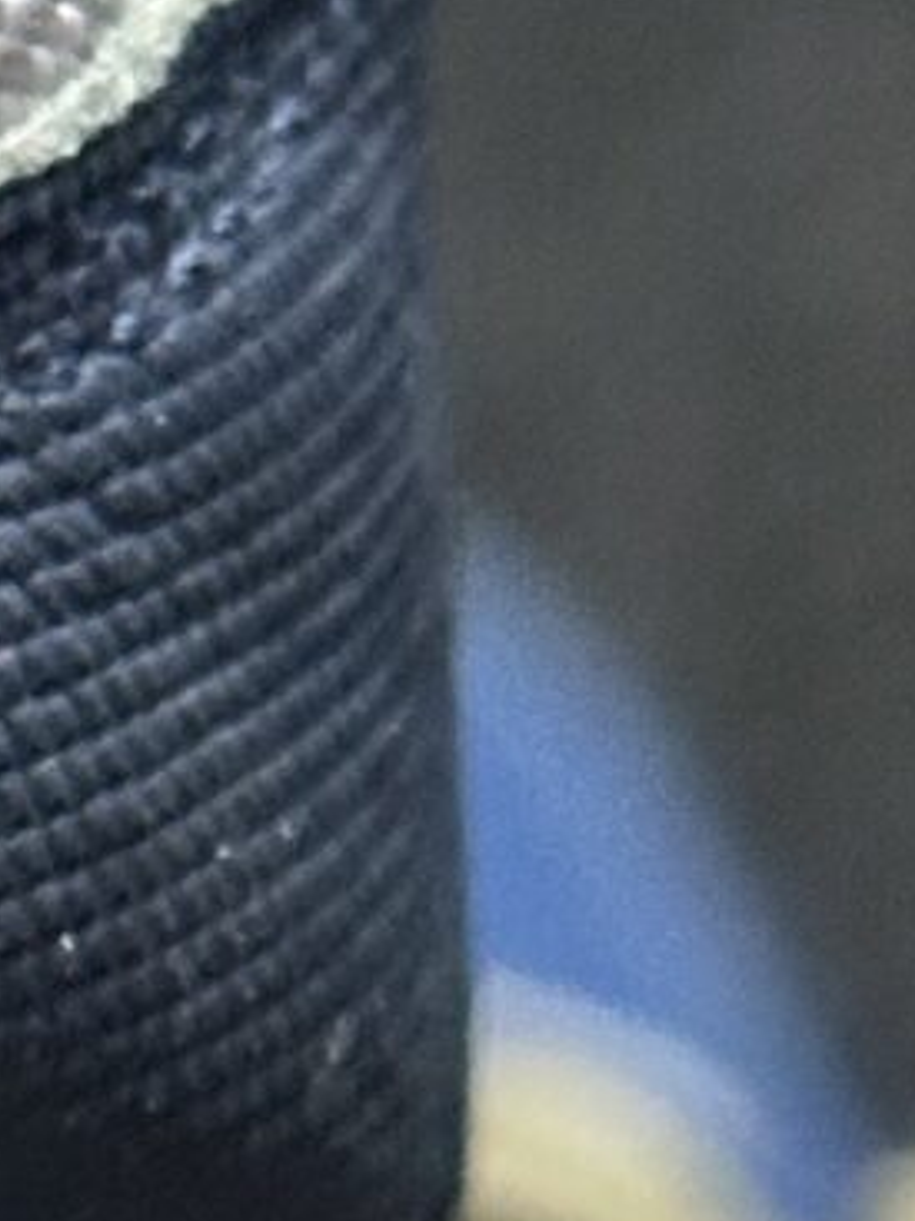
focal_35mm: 335
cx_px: -559
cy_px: 2156
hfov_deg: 4.4
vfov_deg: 5.8
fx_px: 11814
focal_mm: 6.86
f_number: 1.78
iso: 500
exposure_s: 1/40
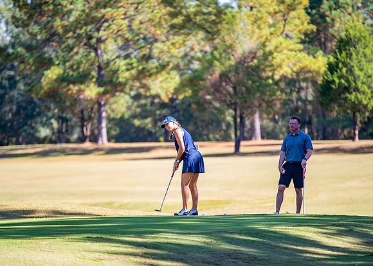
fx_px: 2734
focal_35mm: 258
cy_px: 123
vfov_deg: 5.6
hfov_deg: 7.8
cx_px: 182
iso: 100
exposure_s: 1/250
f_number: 2.8
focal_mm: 200
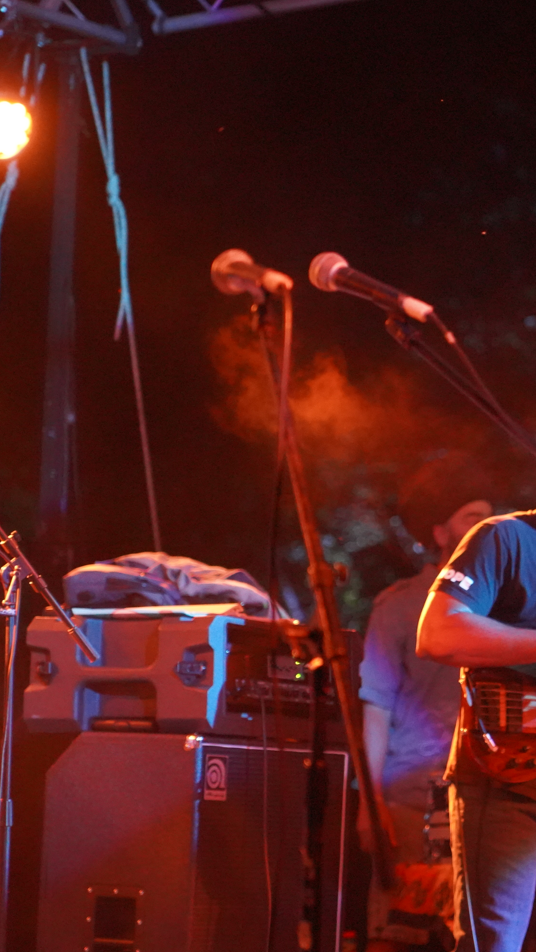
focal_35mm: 166
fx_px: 4194
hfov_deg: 7.3
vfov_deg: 13.0
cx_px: 551
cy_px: 479
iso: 12800
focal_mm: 105
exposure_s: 1/40
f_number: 4
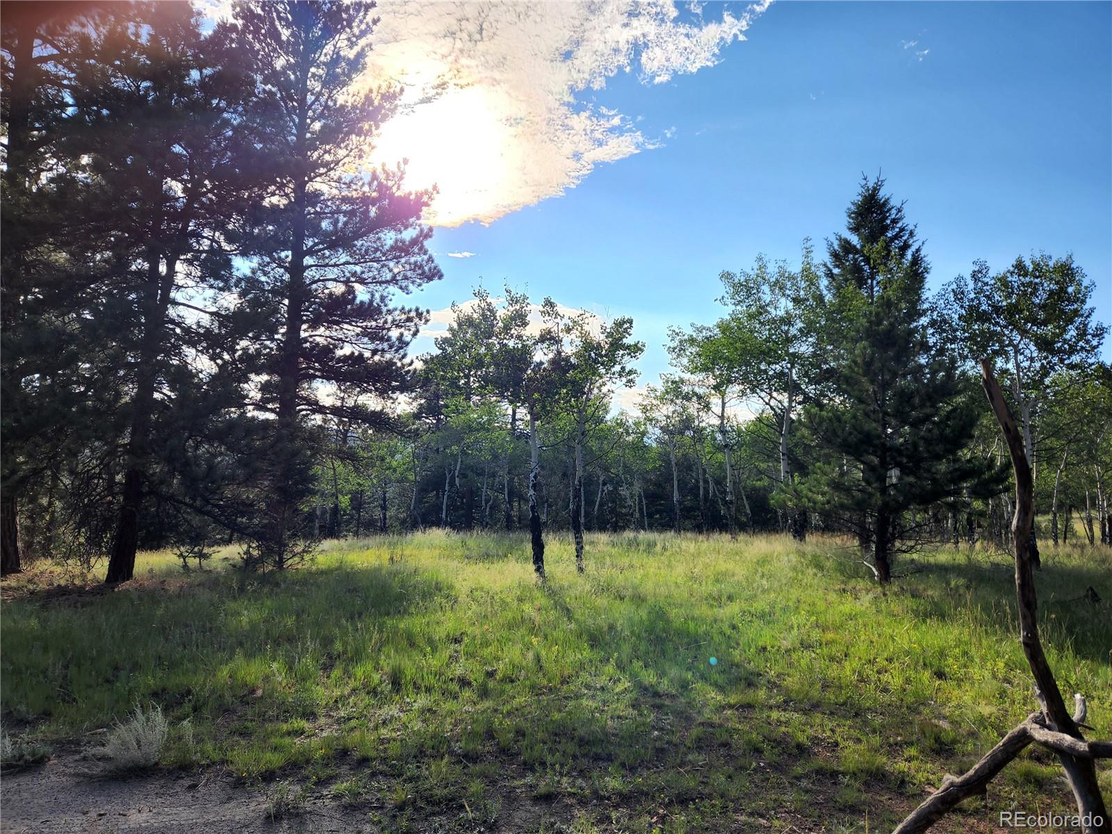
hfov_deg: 73.9
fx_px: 739
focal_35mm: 23
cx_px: 556
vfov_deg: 58.9
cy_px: 417
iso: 20
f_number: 1.8
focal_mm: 5.4
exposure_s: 1/917
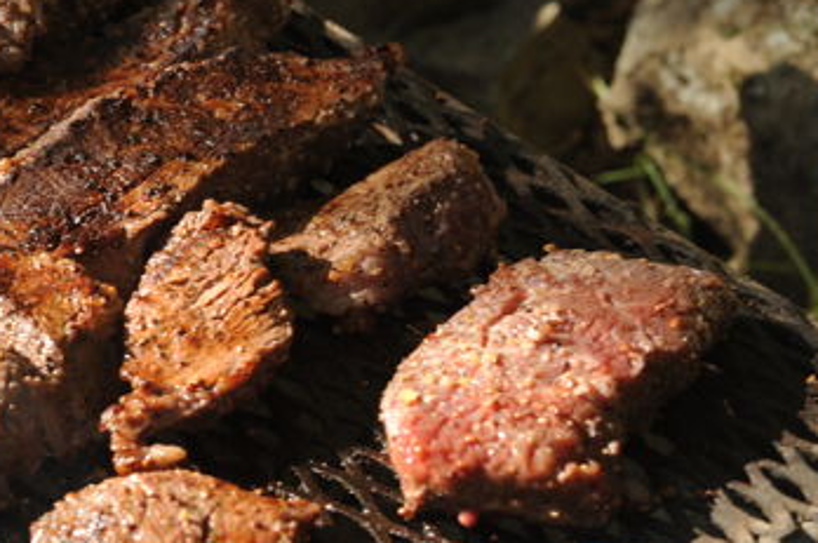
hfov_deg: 17.2
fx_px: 2609
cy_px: 235
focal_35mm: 115
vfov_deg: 11.9
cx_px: -103
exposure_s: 1/80
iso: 250
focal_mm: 50
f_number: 7.1
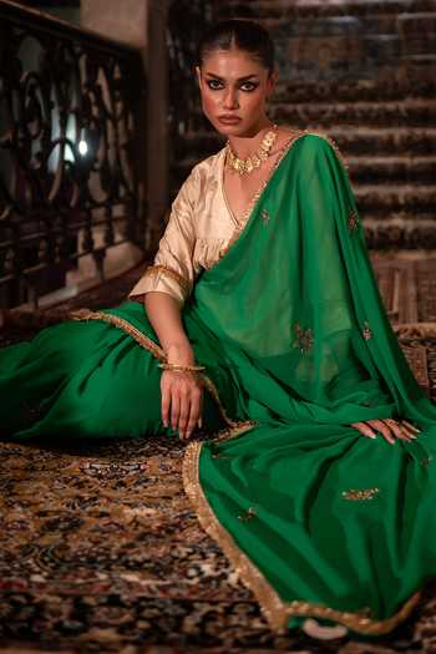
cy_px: 327
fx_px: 872
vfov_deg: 41.1
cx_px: 218
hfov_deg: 28.1
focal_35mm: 48
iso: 1000
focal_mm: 48
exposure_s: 1/100
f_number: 3.2
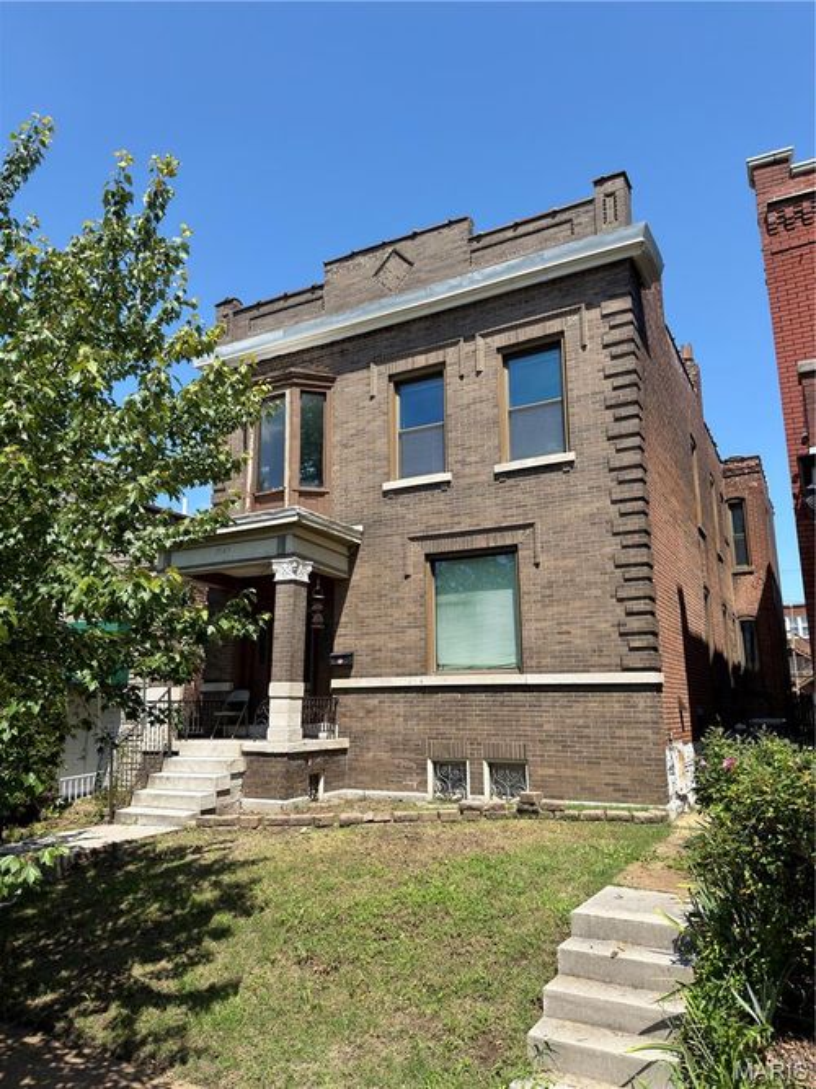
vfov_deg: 71.6
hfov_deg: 56.8
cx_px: 408
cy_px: 544
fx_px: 755
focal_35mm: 24
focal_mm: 6.76
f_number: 1.78
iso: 64
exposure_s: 1/3226
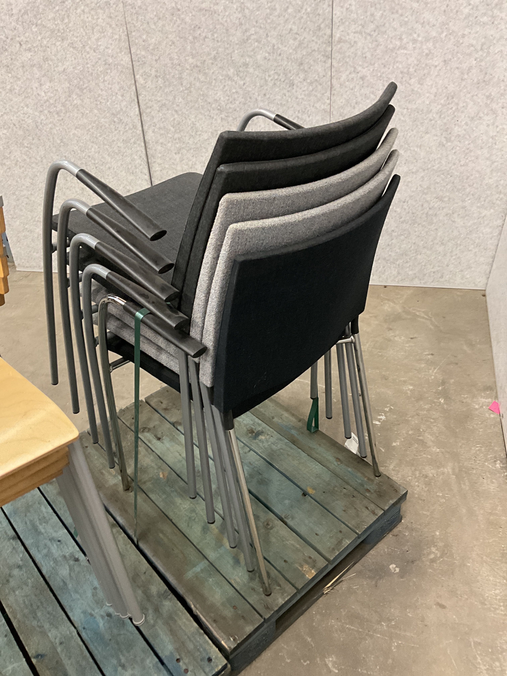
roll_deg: +3.1
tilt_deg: -34.7
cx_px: 254
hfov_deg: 48.2
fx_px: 566
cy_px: 338
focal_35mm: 29
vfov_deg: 61.7
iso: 250
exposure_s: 1/60
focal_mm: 3
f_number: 1.8
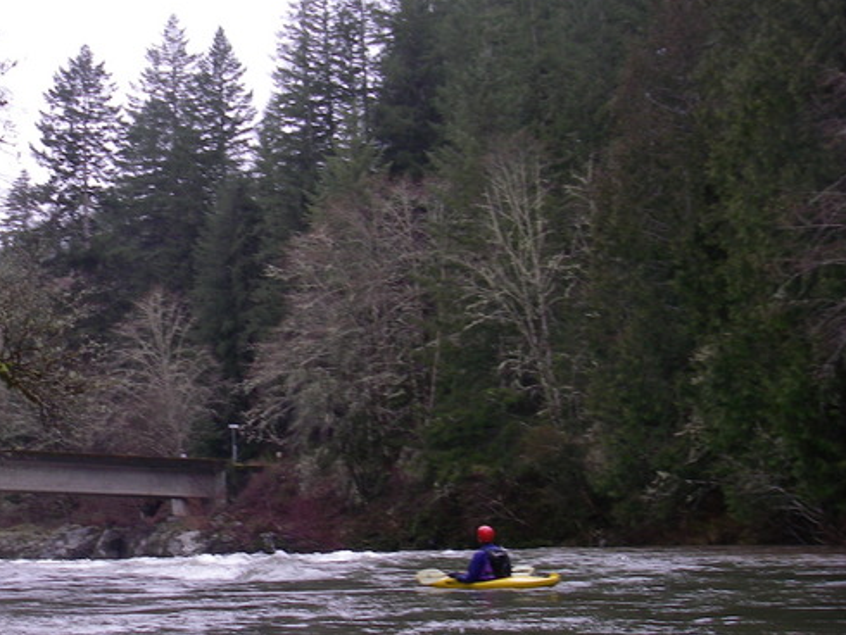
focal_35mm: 62
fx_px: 1516
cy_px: 354
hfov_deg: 30.4
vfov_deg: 23.7
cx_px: 161
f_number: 3.3
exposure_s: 1/50
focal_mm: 6.3
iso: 64
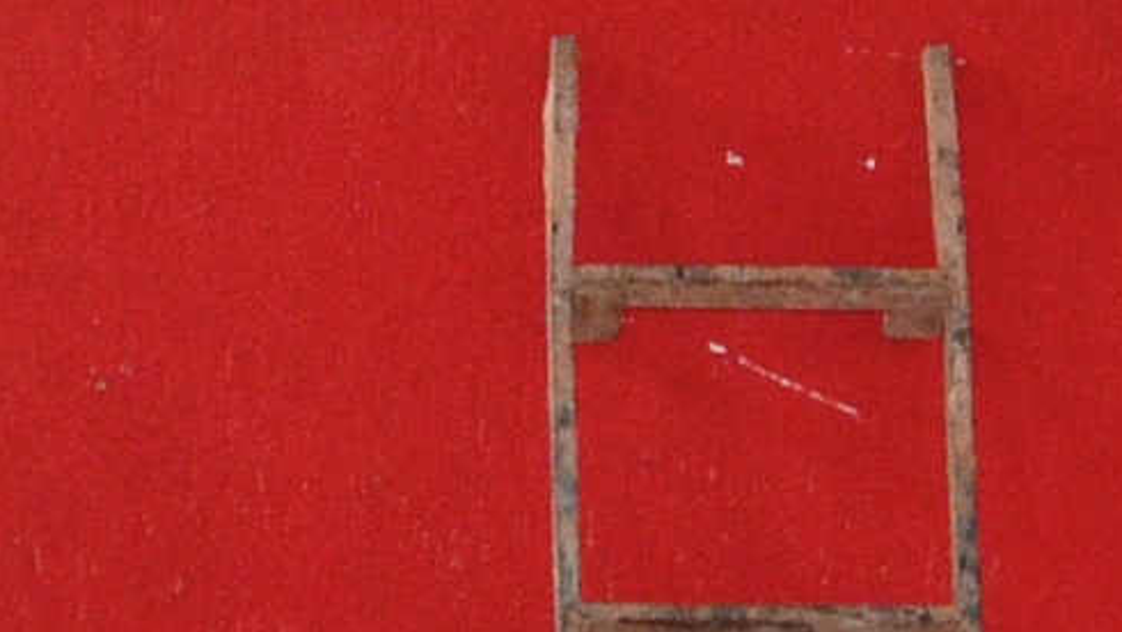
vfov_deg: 4.2
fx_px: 8452
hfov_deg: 7.6
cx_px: 527
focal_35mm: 284
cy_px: 1280
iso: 800
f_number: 4
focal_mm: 24
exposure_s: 1/60
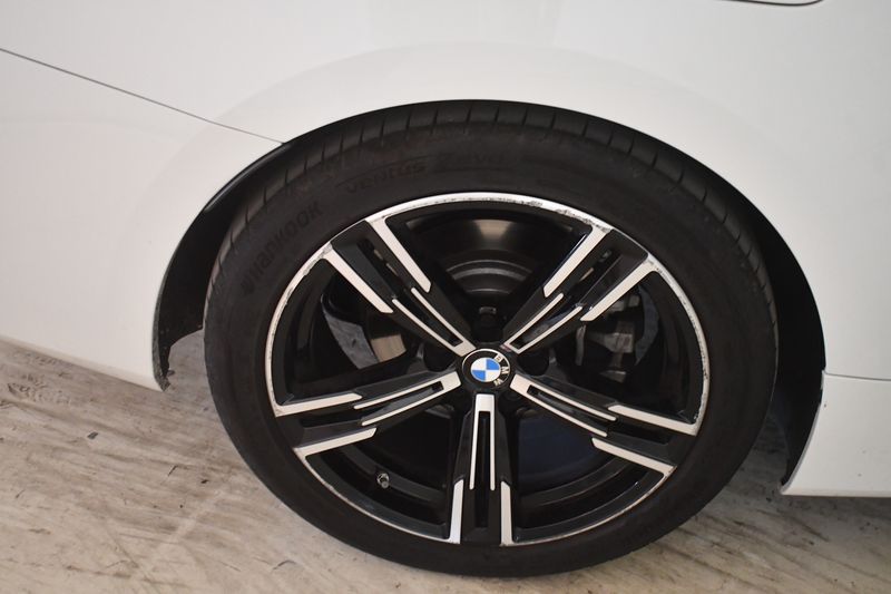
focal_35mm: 43
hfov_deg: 45.4
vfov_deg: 31.2
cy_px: 297
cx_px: 446
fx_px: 1064
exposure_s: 1/60
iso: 4500
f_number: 4.2
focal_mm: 29
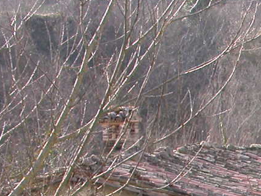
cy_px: 294
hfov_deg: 12.8
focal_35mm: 142
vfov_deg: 10.1
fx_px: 1071
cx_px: 441
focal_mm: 7.85
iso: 100
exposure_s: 1/157
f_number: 5.3
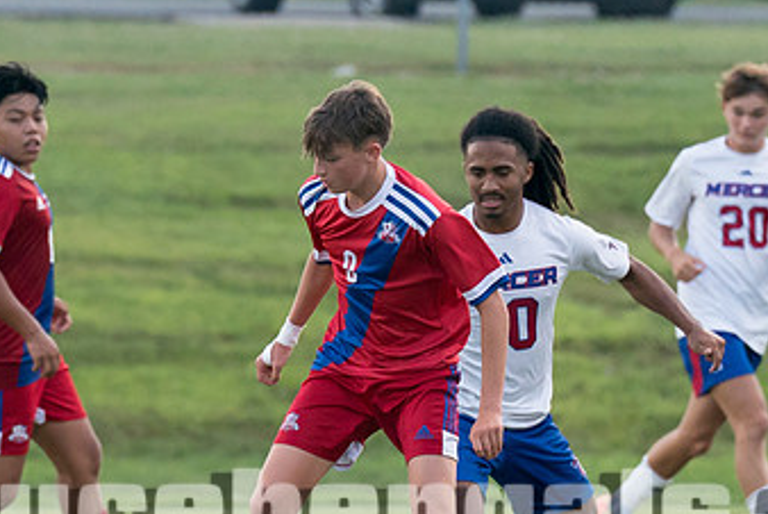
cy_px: 370
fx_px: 15373
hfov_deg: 2.9
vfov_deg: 1.9
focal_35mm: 720
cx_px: 506
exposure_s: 1/1250
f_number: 3.5
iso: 1600
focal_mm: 200
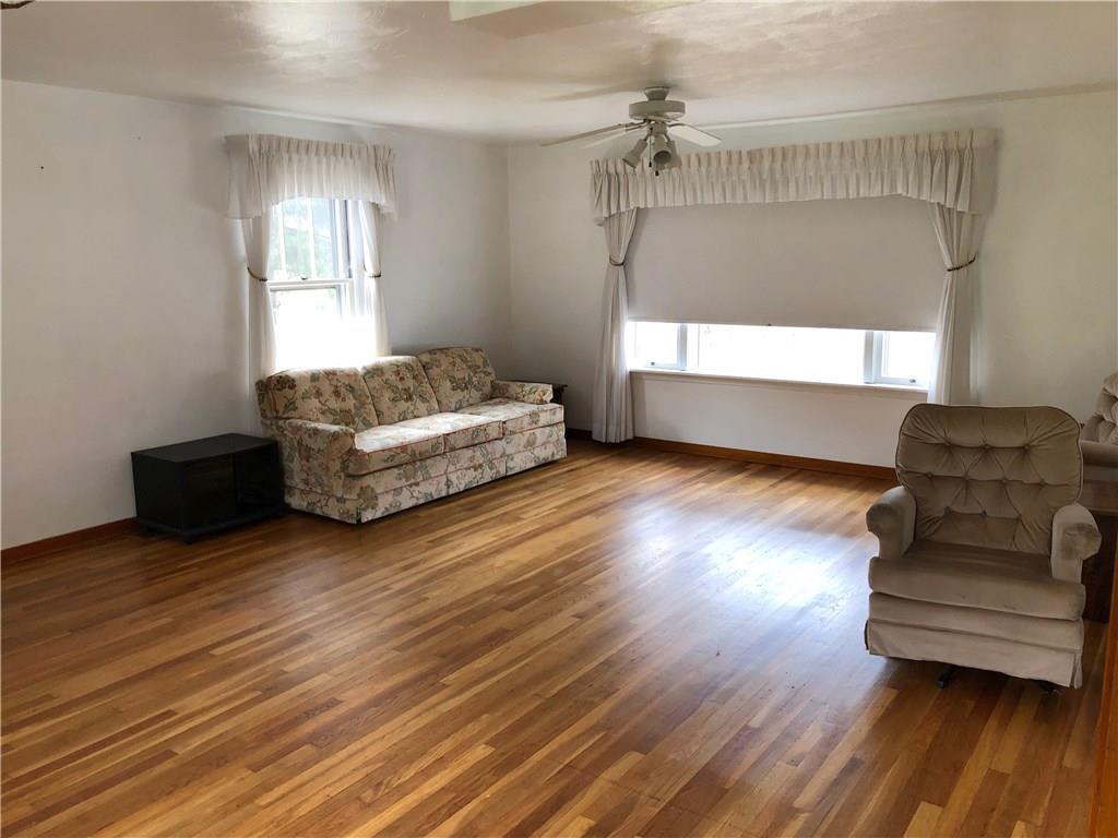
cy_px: 419
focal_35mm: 28
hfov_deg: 63.4
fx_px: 904
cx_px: 559
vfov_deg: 49.7
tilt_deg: -11.5
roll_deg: +0.3
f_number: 1.8
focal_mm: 3.99
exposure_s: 1/120
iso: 64
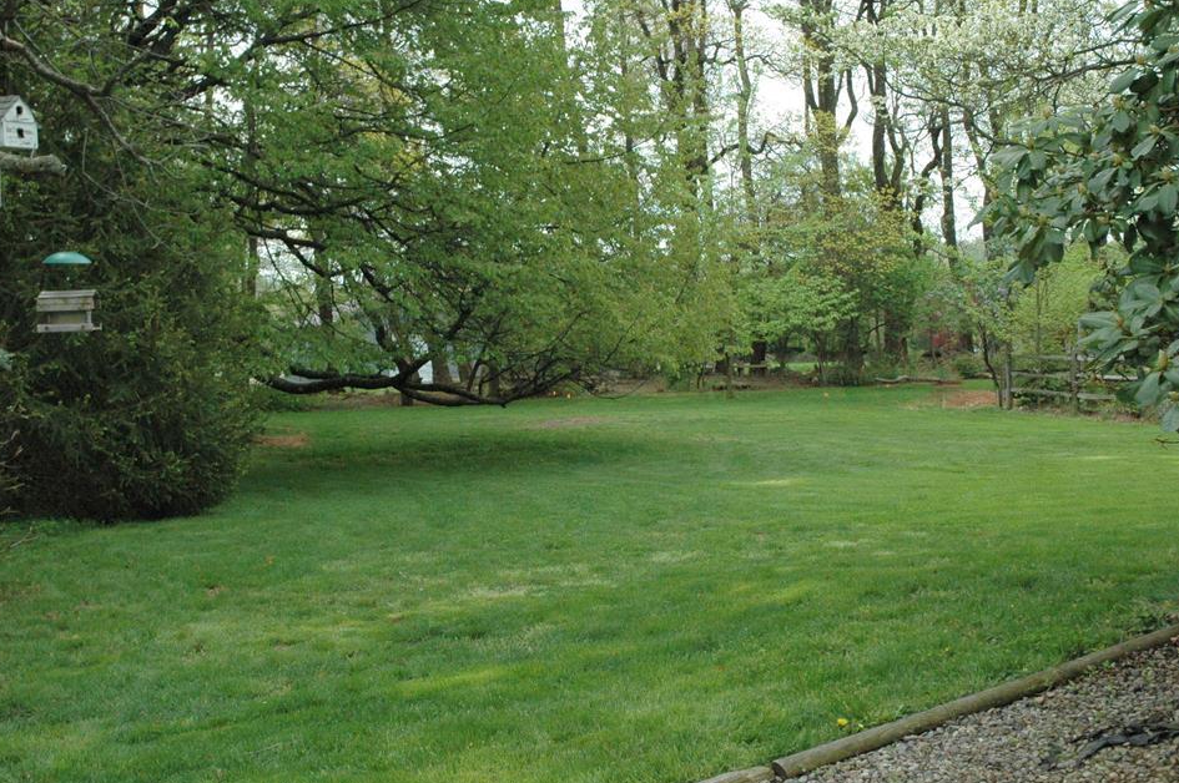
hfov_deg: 42.3
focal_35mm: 47
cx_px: 618
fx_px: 1524
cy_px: 403
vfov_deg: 28.8
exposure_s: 1/400
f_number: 10
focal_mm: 27
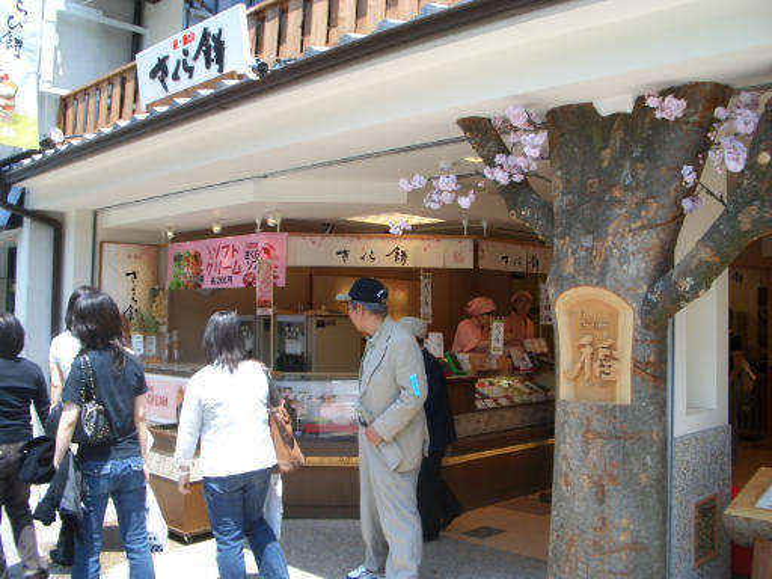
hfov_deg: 52.6
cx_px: 386
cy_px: 290
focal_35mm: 35
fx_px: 781
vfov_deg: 40.7
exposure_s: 1/160
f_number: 4.3
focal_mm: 5.8
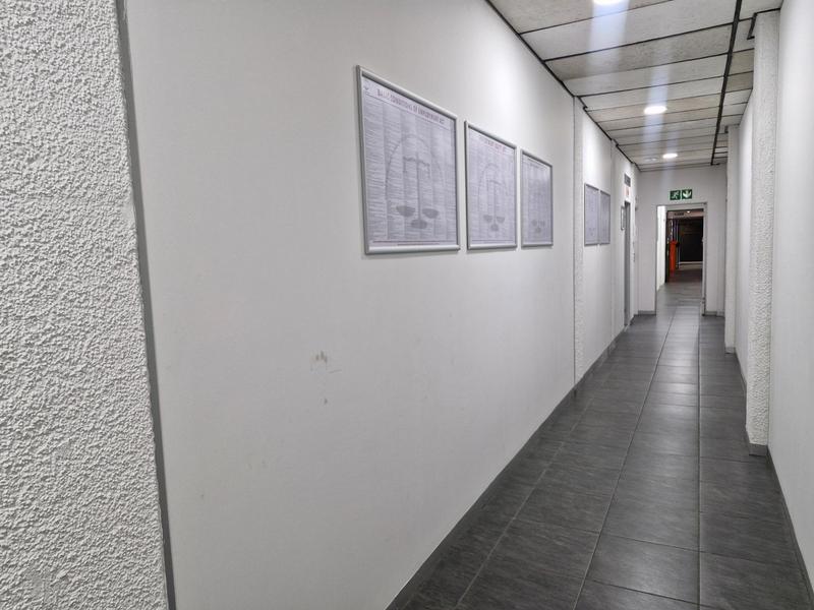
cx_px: 407
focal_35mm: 23
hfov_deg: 73.9
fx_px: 541
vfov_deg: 58.9
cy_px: 305
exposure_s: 1/100
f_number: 1.8
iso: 200
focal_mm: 5.54
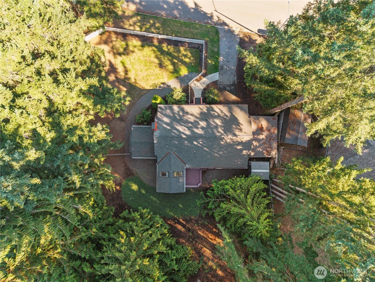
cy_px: 141
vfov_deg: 56.8
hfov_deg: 71.6
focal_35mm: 24
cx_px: 188
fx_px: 260
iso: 200
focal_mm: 8.67
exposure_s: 1/350
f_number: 1.8
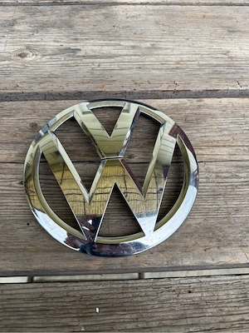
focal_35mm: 24
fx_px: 230
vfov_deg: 71.6
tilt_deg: -62.0
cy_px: 166
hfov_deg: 56.8
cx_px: 124
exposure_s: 1/2169
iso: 100
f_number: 1.78
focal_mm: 6.76
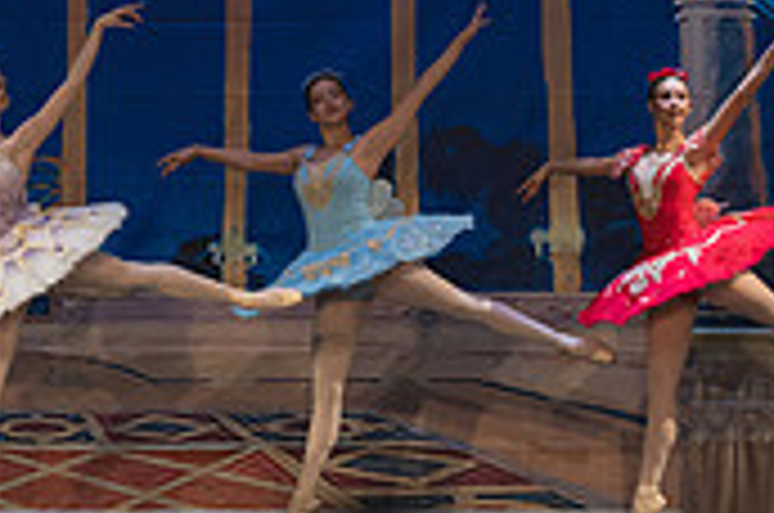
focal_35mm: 393
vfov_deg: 3.5
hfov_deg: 5.2
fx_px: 8434
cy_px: 375
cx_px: 97
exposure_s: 1/320
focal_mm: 116
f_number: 4
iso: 1600
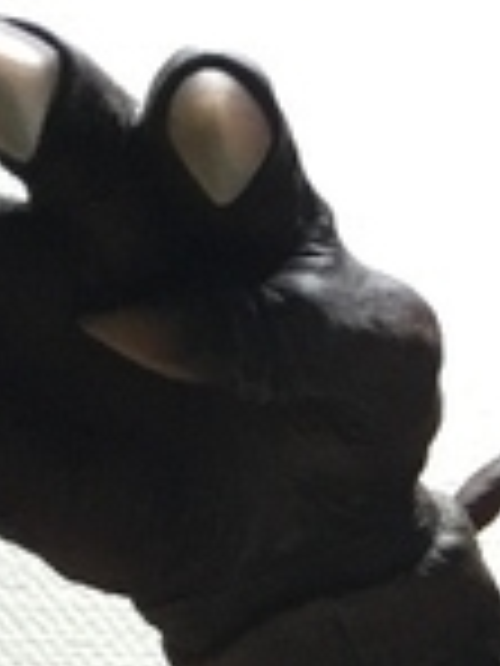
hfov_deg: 8.9
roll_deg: +0.2
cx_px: 1014
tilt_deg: -2.5
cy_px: 999
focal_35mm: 157
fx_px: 3024
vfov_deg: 12.0
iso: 32
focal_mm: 4.15
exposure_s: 1/30
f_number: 2.2
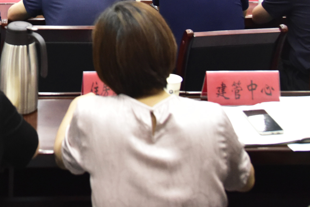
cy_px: -89
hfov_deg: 26.2
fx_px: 603
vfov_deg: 17.8
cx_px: -47
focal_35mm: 70
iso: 4000
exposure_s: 1/200
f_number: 4
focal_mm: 24
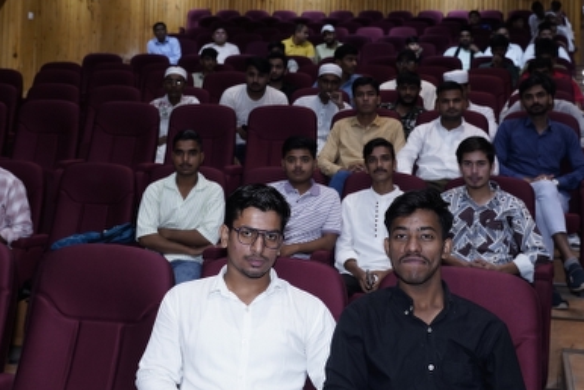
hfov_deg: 34.3
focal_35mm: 58
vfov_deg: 23.2
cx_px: 227
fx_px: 942
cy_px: 107
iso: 1250
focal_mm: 35
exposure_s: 1/125
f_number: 4
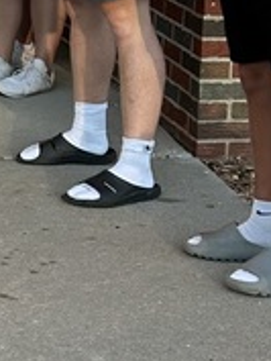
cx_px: -308
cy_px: 63
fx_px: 1564
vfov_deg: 13.1
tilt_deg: -13.1
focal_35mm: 150
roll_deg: +0.3
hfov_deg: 9.2
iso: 50
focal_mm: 5.7
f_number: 1.5
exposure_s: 1/1597
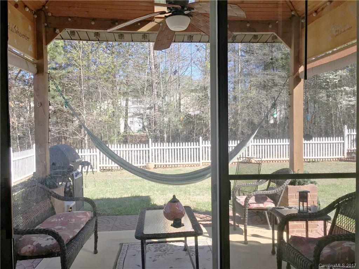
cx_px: 180
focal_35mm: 29
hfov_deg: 61.7
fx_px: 301
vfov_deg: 48.2
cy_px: 134
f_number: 2.2
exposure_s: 1/651
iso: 25
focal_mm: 4.15
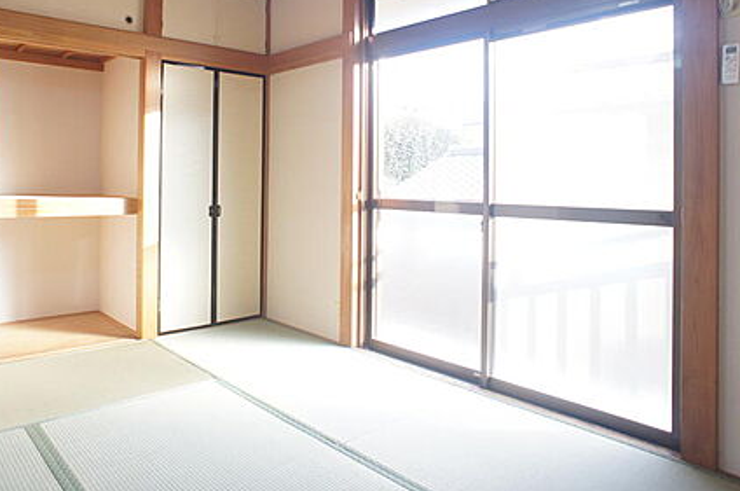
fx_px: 698
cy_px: 183
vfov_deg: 38.5
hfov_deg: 55.7
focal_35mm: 34
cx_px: 316
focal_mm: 16
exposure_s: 1/40
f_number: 3.5
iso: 200
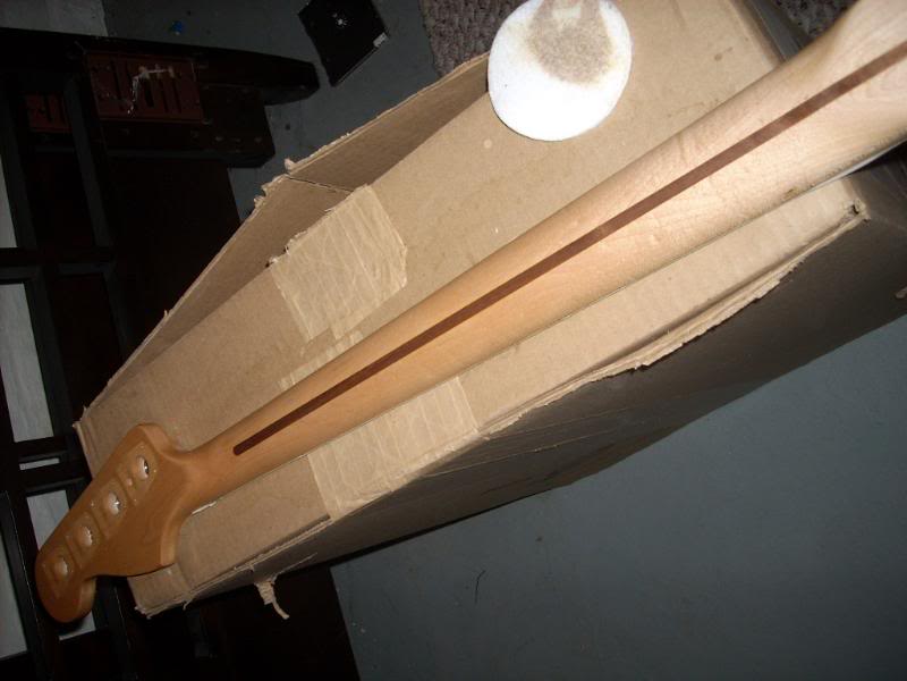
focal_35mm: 37
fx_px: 969
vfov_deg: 38.7
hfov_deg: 50.1
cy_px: 340
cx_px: 454
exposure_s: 1/60
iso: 64
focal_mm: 6.2
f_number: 2.8
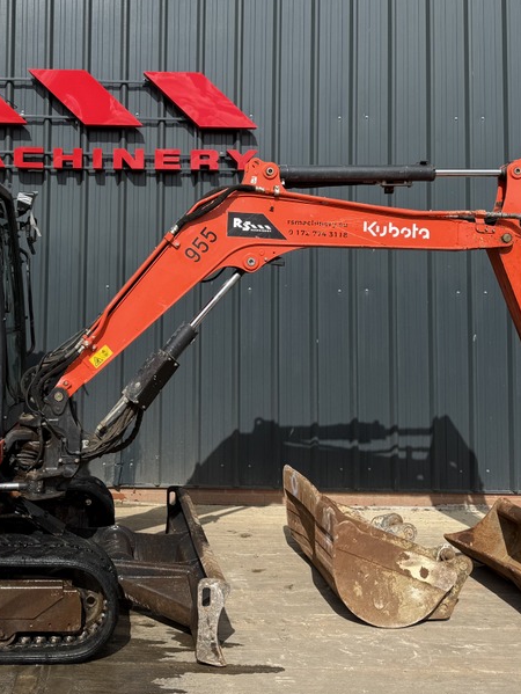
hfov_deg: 34.5
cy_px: 255
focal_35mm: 41
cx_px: 134
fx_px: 822
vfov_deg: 45.3
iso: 80
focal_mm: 6.76
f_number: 1.78
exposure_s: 1/3953
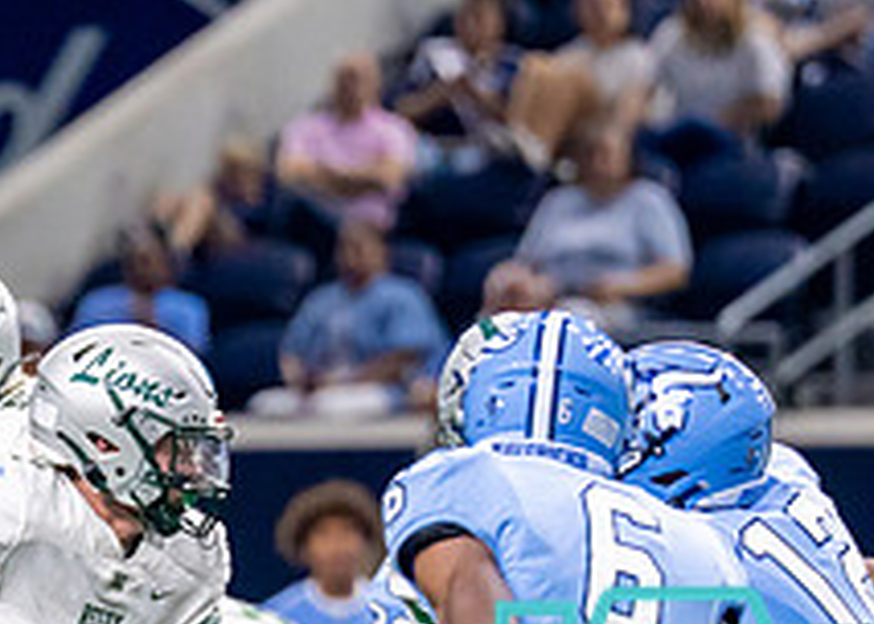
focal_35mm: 903
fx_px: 22407
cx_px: -234
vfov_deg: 1.6
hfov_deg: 2.2
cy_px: 715
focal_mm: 200
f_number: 2.8
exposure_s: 1/1000
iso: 1600
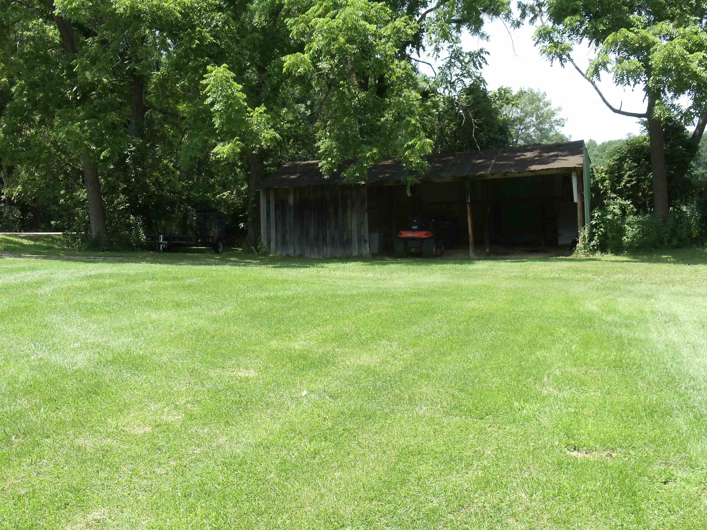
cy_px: 265
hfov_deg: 31.7
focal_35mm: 61
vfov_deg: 24.0
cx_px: 354
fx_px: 1246
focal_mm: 8.3
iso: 100
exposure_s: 1/320
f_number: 4.1
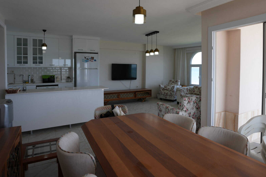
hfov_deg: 78.5
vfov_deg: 56.8
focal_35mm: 22
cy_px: 72
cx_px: 141
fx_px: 163
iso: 125
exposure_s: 1/160
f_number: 4
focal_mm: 17
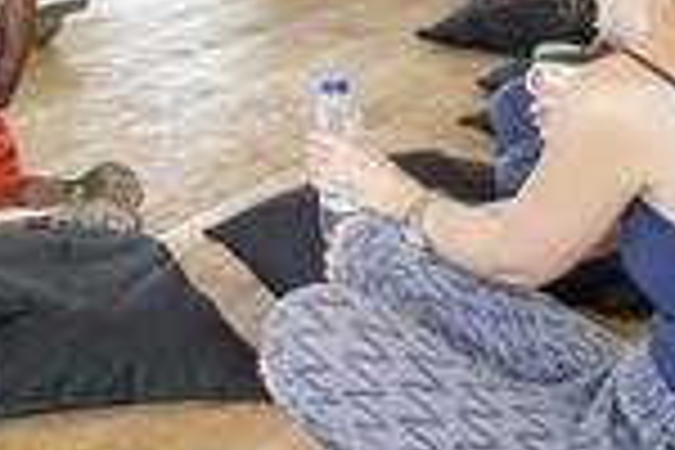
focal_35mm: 81
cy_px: -140
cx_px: -22
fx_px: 1519
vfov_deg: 16.0
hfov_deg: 23.8
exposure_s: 1/80
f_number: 10
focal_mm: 29
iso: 500
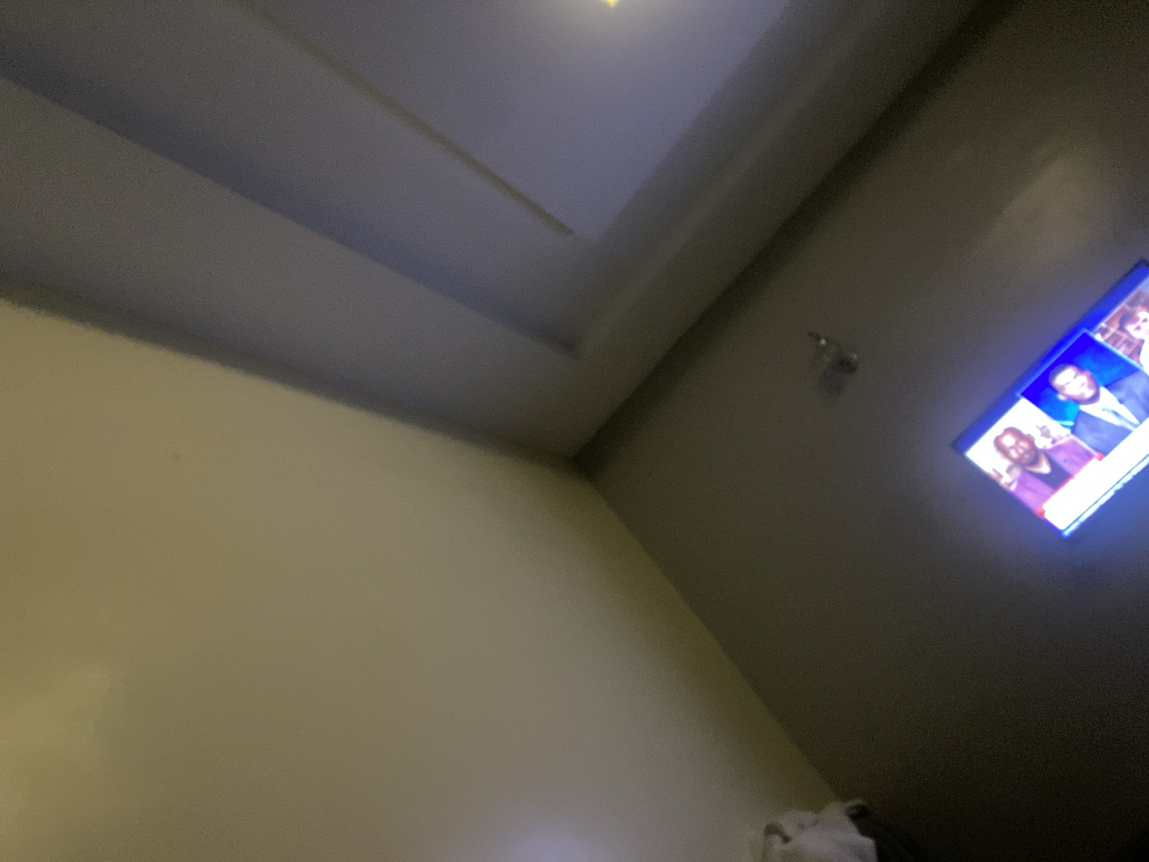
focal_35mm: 26
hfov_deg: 67.3
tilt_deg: +32.3
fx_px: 863
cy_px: 431
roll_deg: +41.8
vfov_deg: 53.1
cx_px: 574
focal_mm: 4.25
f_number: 1.8
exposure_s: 1/25
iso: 1000
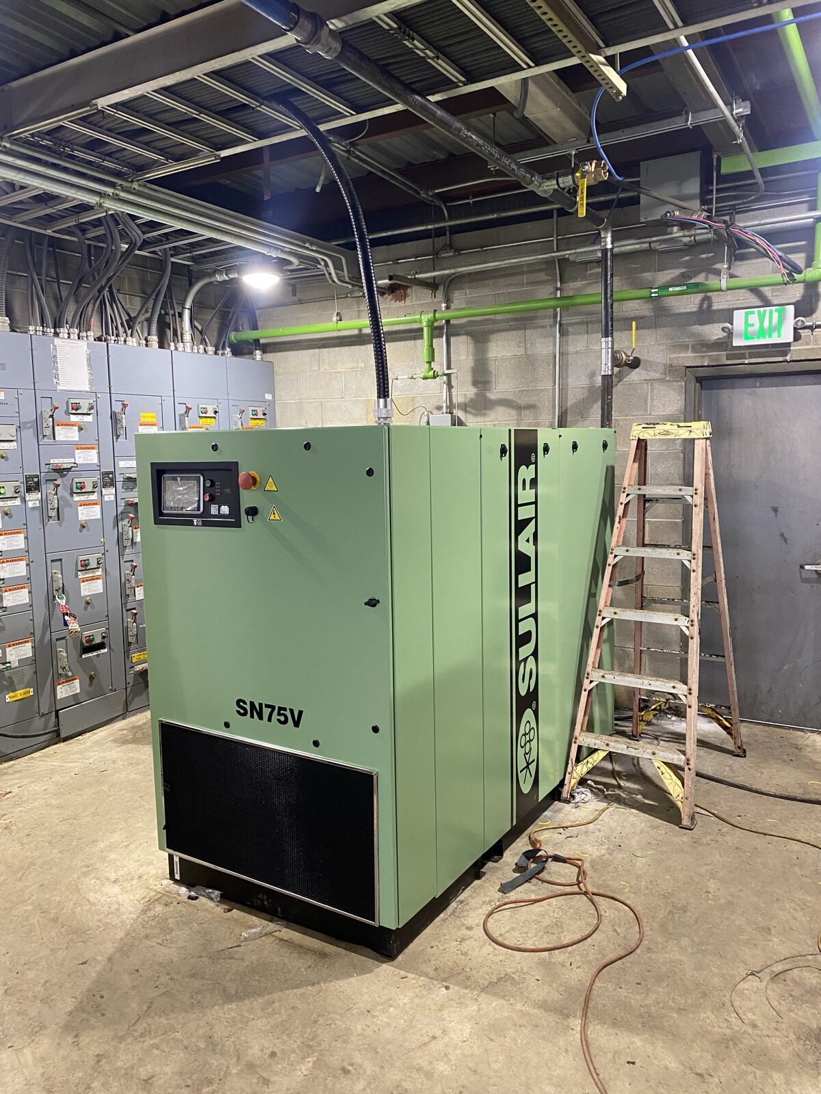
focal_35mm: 26
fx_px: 822
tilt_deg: -6.9
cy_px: 547
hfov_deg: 53.1
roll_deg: +0.7
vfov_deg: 67.3
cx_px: 410
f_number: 1.8
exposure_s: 1/60
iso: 250
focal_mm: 4.25
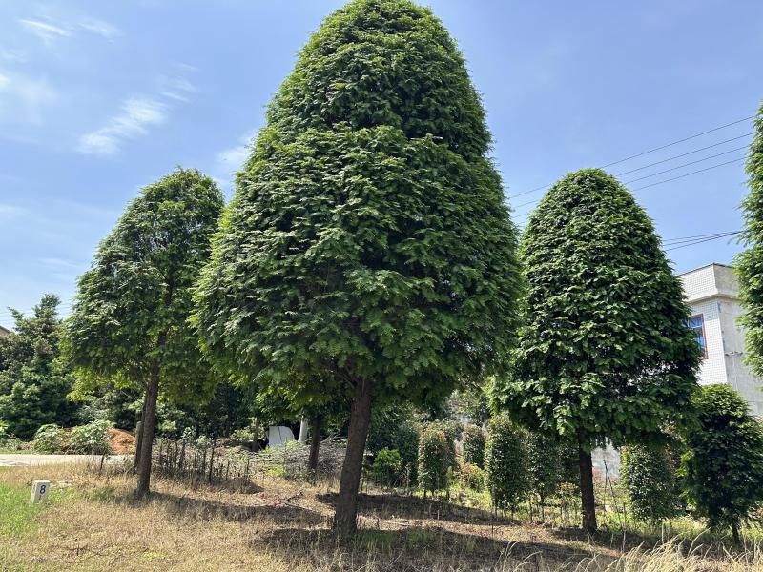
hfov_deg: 71.6
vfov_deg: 56.8
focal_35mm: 24
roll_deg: -4.0
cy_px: 286
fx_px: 529
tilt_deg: +14.8
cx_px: 382
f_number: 1.78
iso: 80
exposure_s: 1/2591
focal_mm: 6.86
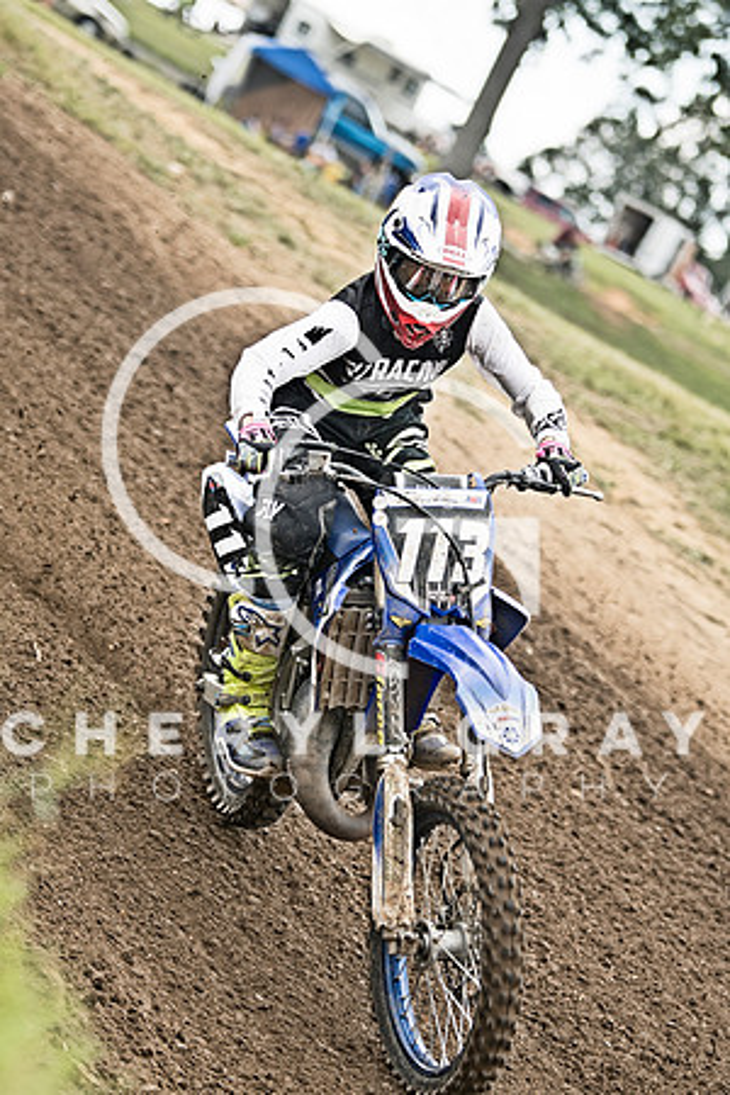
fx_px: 4790
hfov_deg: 8.7
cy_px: 548
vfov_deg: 13.0
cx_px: 365
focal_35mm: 158
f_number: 2.8
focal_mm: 105
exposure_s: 1/1600
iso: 400
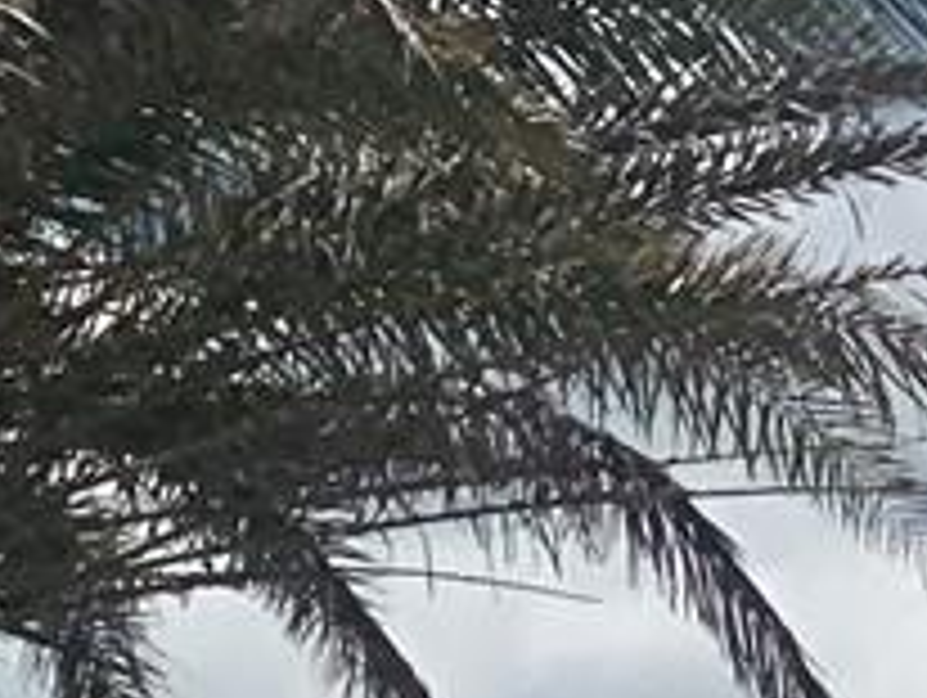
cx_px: 3159
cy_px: 2535
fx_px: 6032
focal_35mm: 225
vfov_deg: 5.9
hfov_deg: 7.3
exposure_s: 1/3788
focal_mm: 3
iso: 20
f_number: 1.8
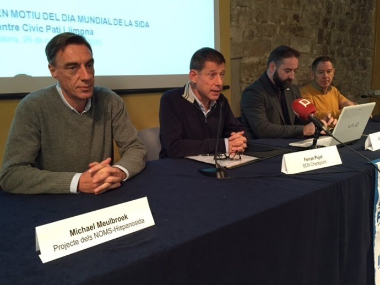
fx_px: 318
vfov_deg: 48.3
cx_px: 190
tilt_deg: -10.3
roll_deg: +1.2
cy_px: 142
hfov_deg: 61.6
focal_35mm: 29
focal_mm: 4.15
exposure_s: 1/30
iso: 100
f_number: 2.2
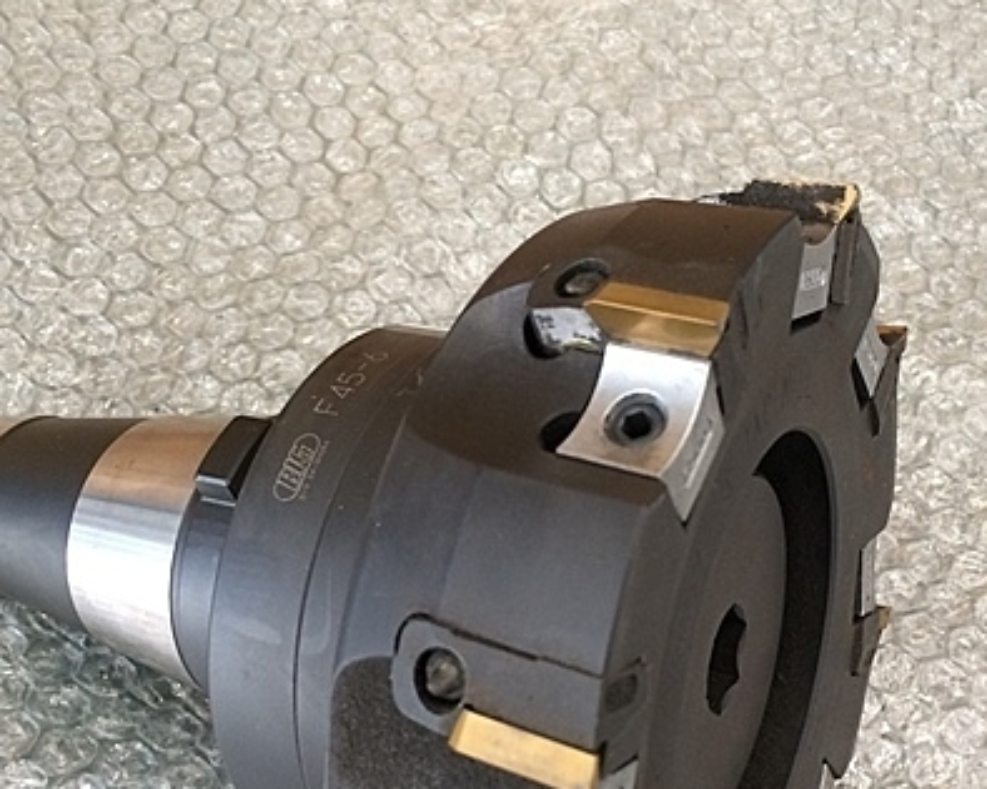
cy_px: 491
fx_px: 1343
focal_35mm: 46
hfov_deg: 40.1
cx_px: 604
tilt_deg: -60.8
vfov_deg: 32.6
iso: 100
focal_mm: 4.15
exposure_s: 1/30
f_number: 2.2
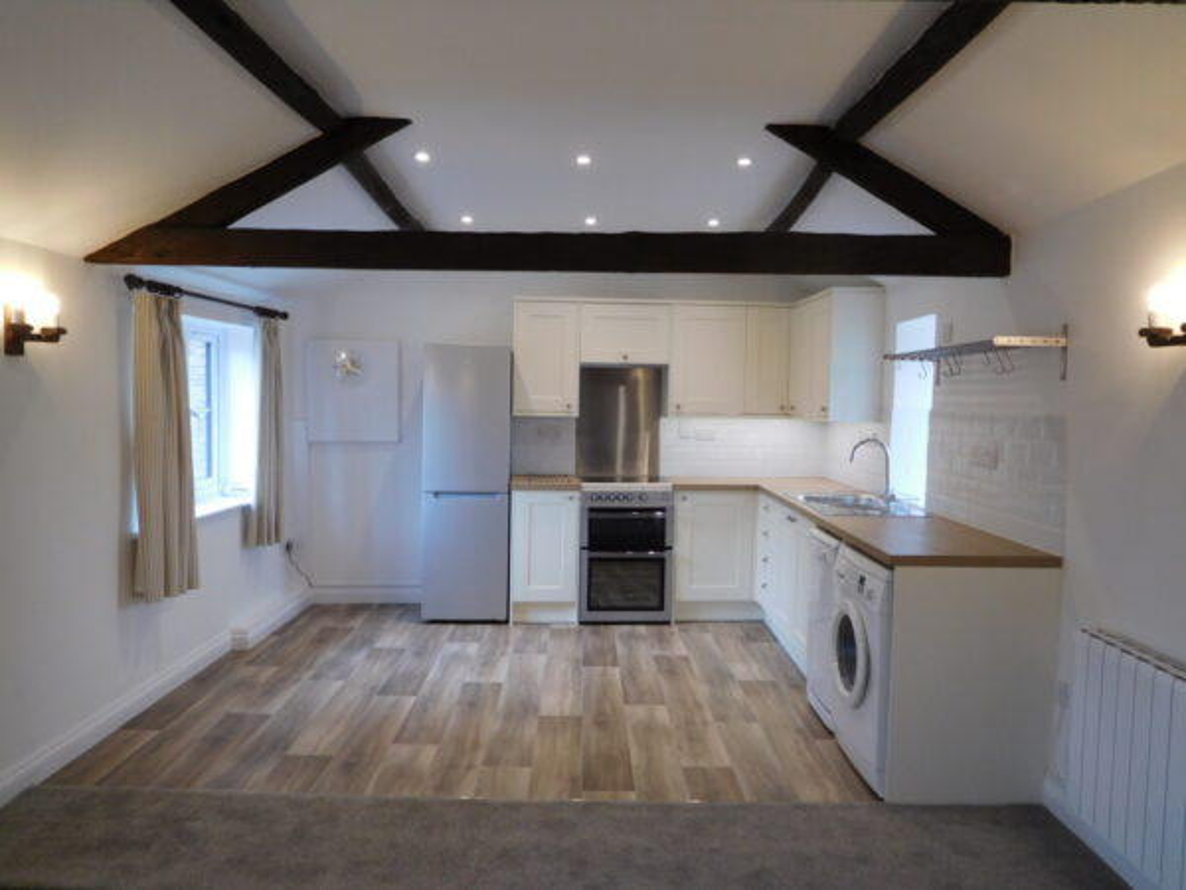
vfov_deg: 54.9
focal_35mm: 25
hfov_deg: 69.4
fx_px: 857
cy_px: 445
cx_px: 593
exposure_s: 1/30
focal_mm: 4.5
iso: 125
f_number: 3.4
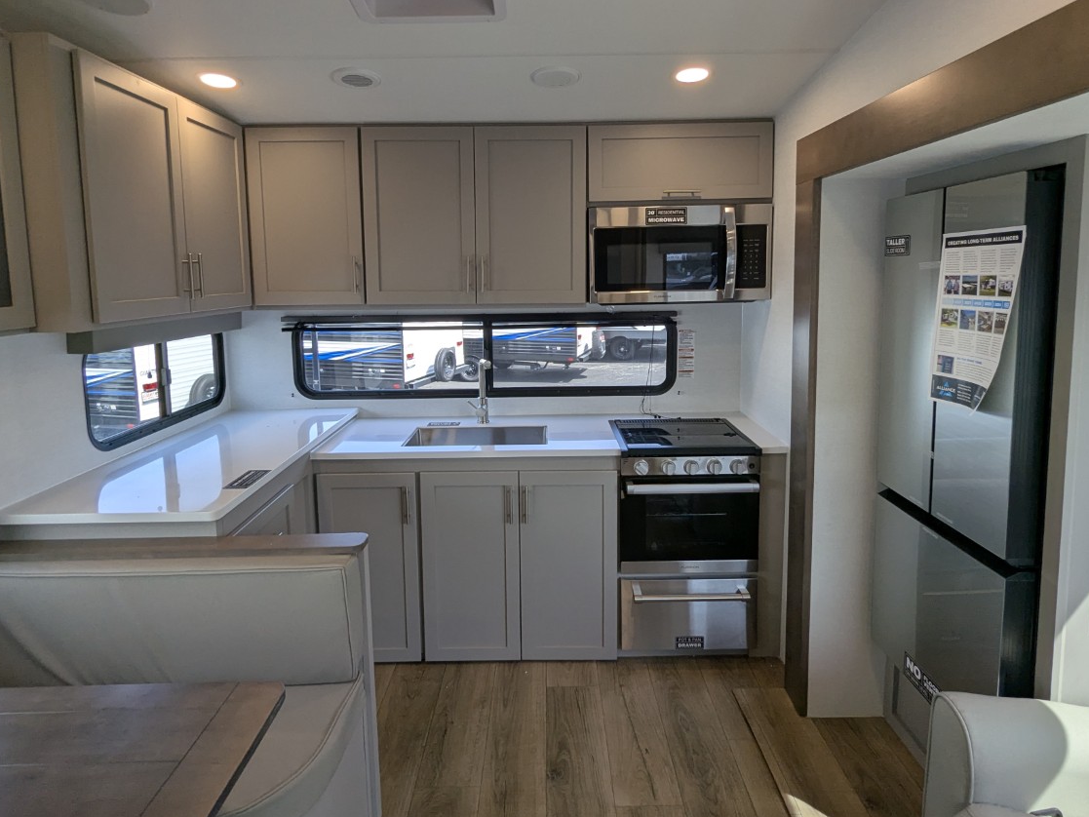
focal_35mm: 20
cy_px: 339
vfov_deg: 65.5
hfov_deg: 81.7
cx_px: 547
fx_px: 629
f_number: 2.2
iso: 70
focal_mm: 2.35
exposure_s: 1/128
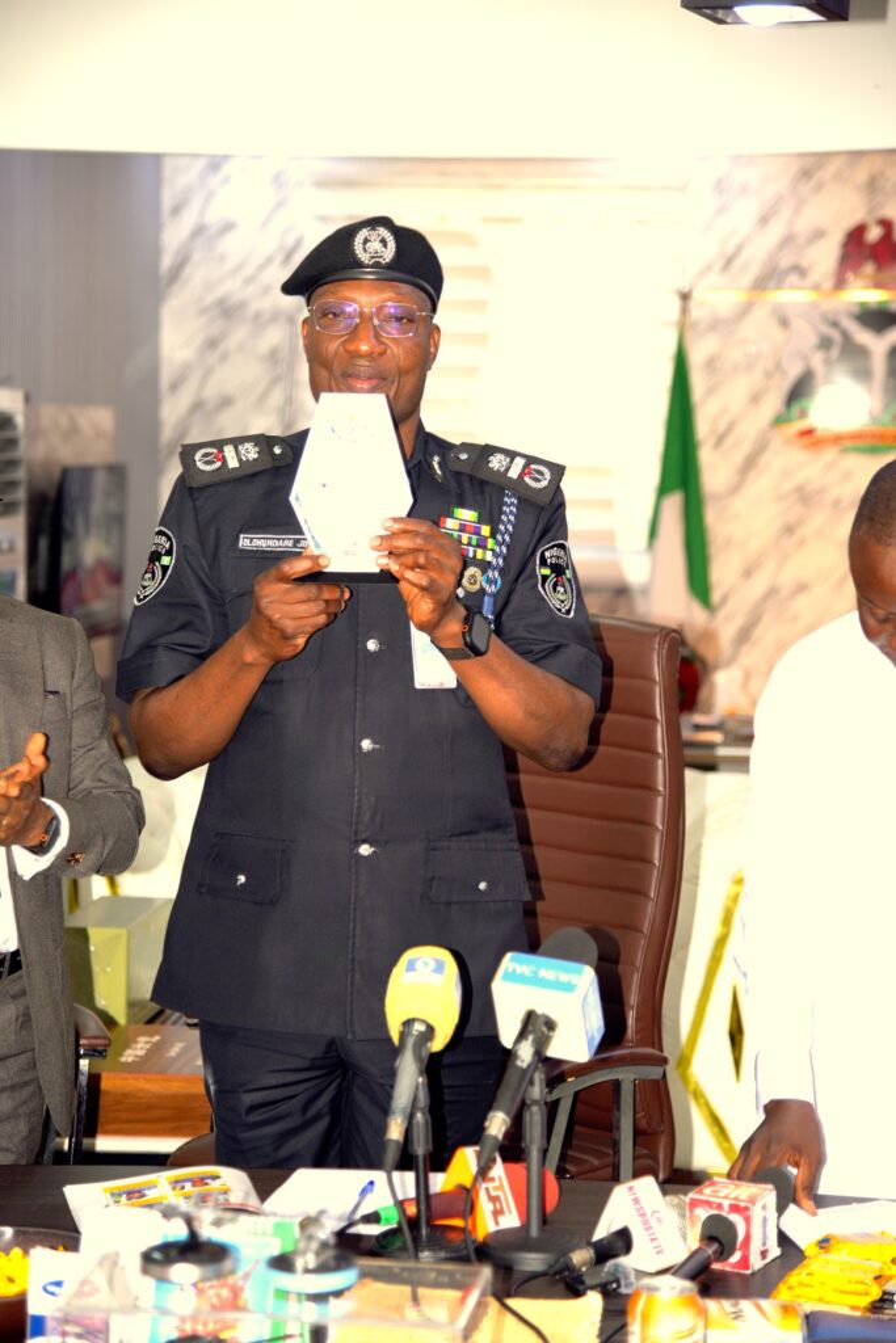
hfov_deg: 15.9
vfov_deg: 23.6
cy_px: 672
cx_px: 448
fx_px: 3209
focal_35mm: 86
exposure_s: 1/60
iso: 100
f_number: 4
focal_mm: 86
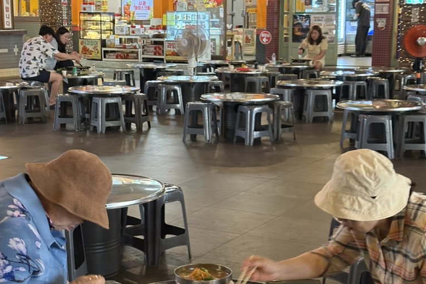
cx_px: 213
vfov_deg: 18.7
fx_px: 864
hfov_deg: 27.7
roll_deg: +0.7
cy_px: 166
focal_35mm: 73
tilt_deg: -8.4
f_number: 1.6
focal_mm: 5.96
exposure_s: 1/40
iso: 200
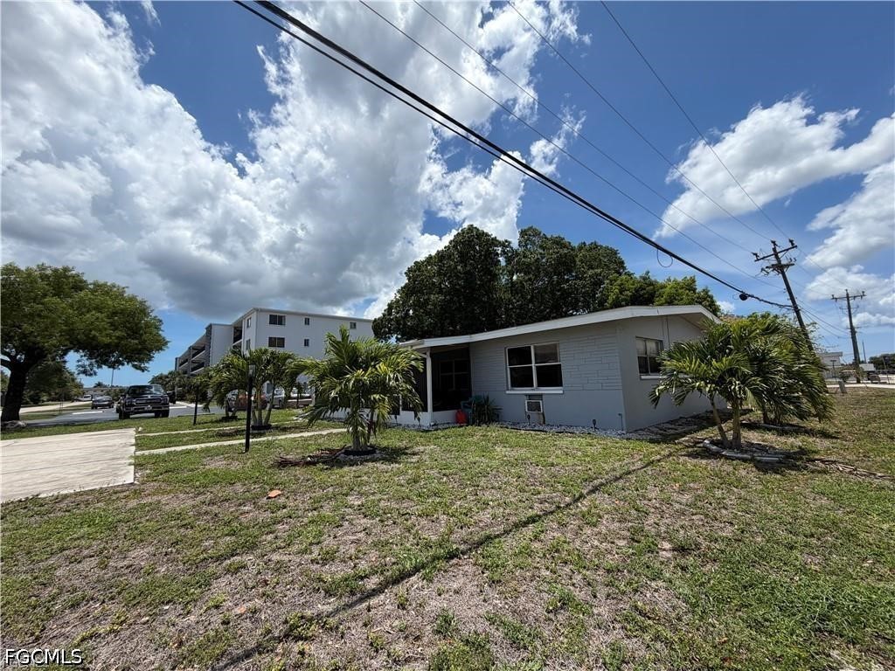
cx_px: 448
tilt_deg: +7.9
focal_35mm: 14
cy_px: 336
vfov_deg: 85.7
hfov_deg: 102.1
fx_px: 362
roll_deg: +2.0
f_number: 2.2
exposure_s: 1/1285
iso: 20
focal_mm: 2.22
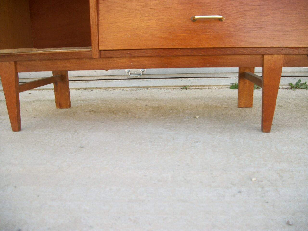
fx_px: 285
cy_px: 116
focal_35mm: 32
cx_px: 154
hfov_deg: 56.8
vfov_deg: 44.2
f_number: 2.9
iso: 80
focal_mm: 5.7
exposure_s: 1/160
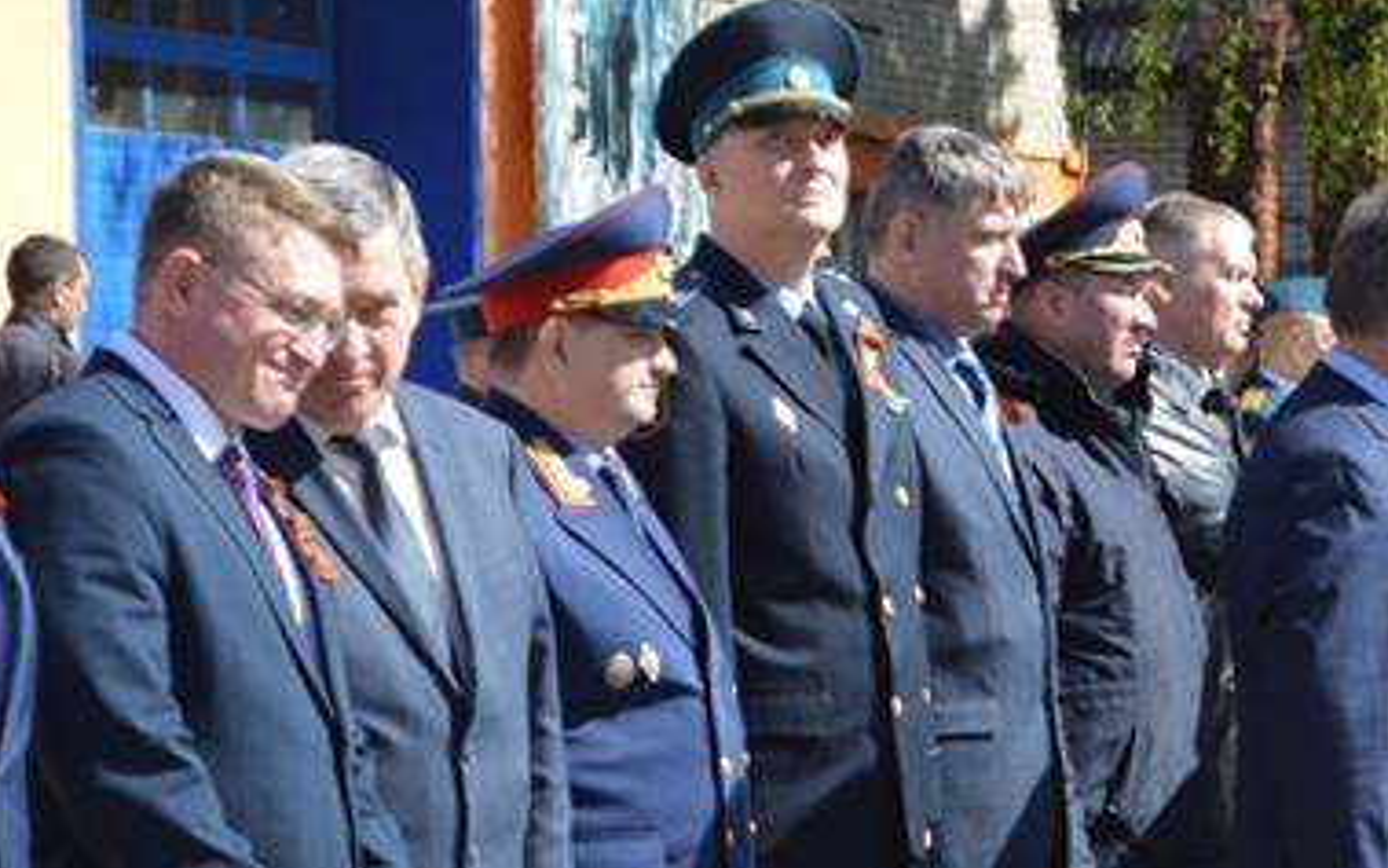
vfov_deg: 9.0
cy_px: 846
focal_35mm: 145
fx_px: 5486
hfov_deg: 14.4
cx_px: 947
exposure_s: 1/160
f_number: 6.3
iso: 100
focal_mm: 48
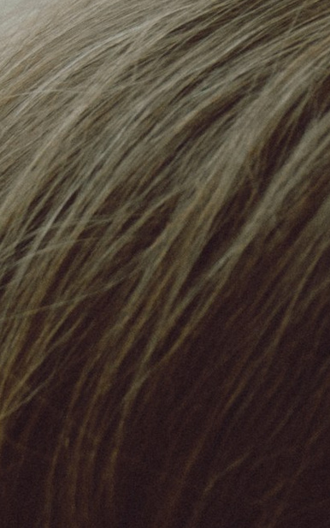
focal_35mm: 241
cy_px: 843
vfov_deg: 8.5
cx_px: 999
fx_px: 3465
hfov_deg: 5.2
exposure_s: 1/160
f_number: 2.8
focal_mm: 38
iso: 320
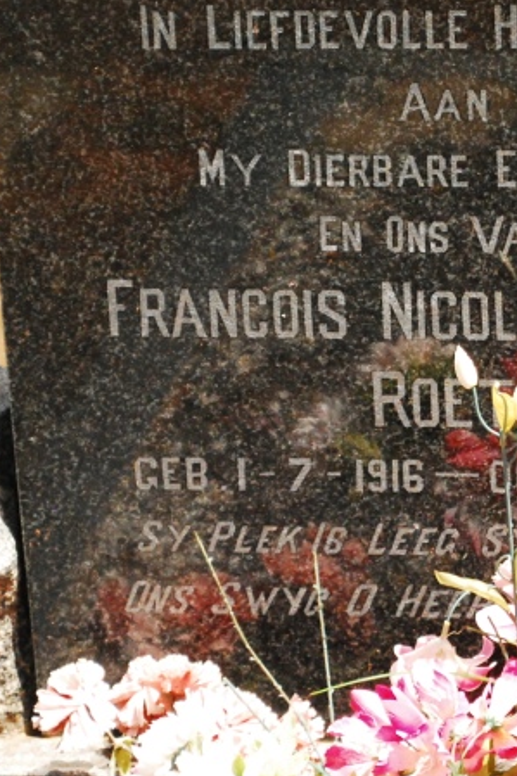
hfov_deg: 7.7
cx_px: 472
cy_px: 416
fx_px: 3837
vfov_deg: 11.6
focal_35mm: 178
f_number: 5.6
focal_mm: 52
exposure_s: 1/3200
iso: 1600
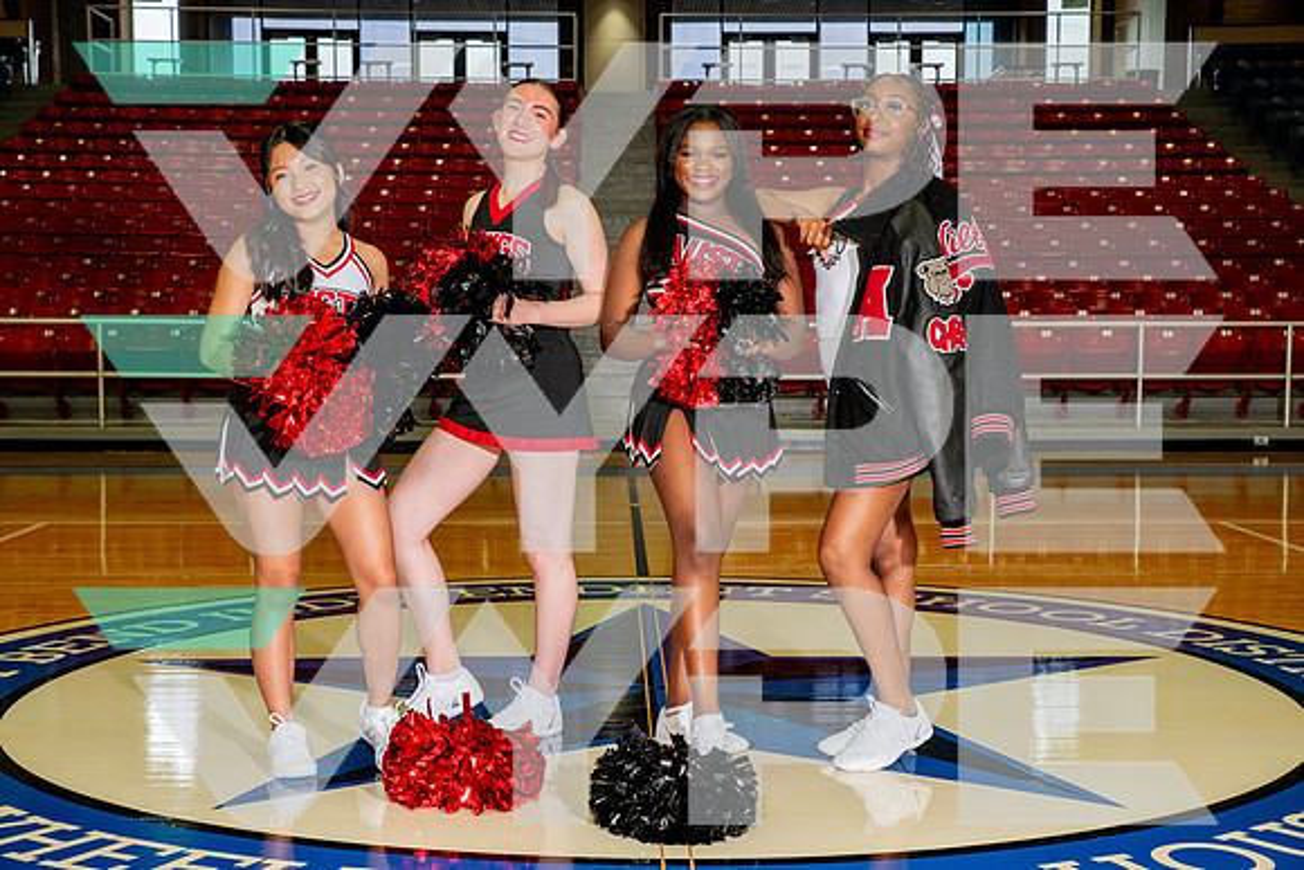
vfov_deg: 24.6
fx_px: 1993
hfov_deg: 36.2
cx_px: 652
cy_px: 435
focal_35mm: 55
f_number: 7.1
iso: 800
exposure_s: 1/320
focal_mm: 55
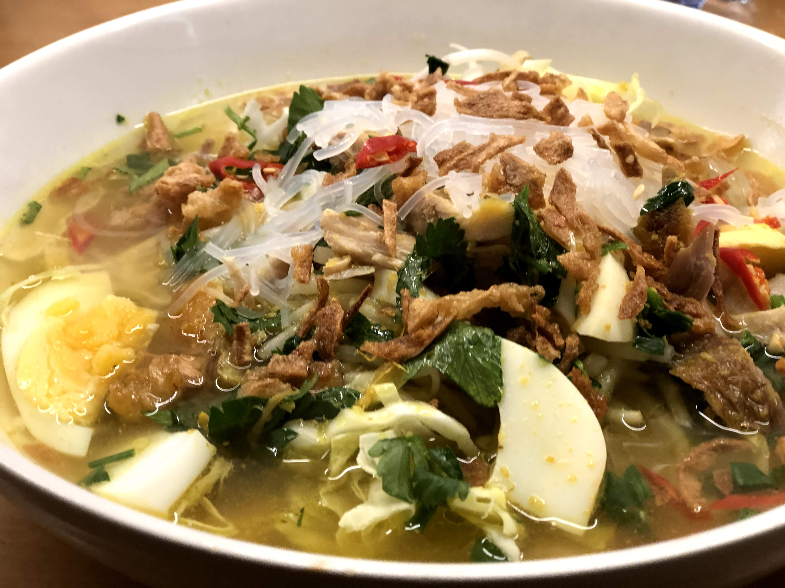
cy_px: 294
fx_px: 1293
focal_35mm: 57
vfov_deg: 25.7
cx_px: 392
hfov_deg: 33.8
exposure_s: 1/33
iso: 80
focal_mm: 6.6
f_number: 2.8
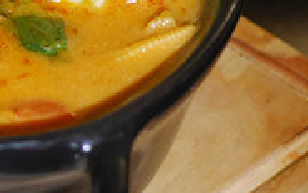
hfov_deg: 11.0
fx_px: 1445
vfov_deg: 7.6
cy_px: 27
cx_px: -315
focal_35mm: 172
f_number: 1.7
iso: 1250
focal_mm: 15
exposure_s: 1/60
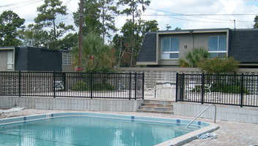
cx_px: 118
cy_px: 100
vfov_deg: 21.8
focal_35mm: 55
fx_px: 376
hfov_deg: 37.8
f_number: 7.1
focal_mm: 5.8
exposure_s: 1/250
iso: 80
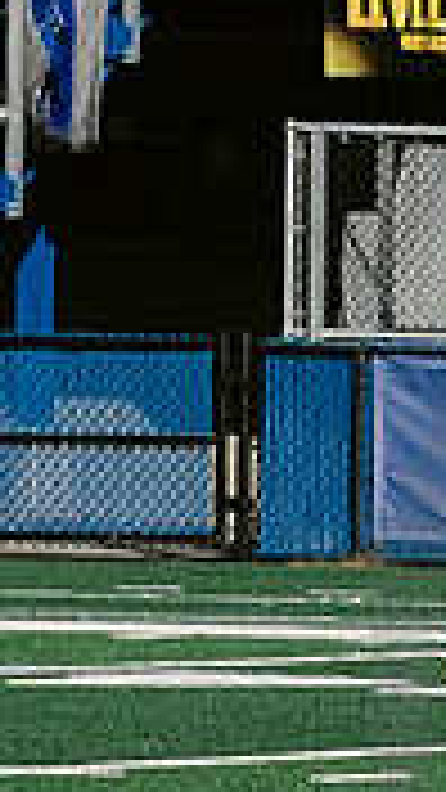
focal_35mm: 863
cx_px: 677
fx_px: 18144
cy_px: 684
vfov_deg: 2.5
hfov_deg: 1.4
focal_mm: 70
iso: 640
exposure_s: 1/5000
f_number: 5.6
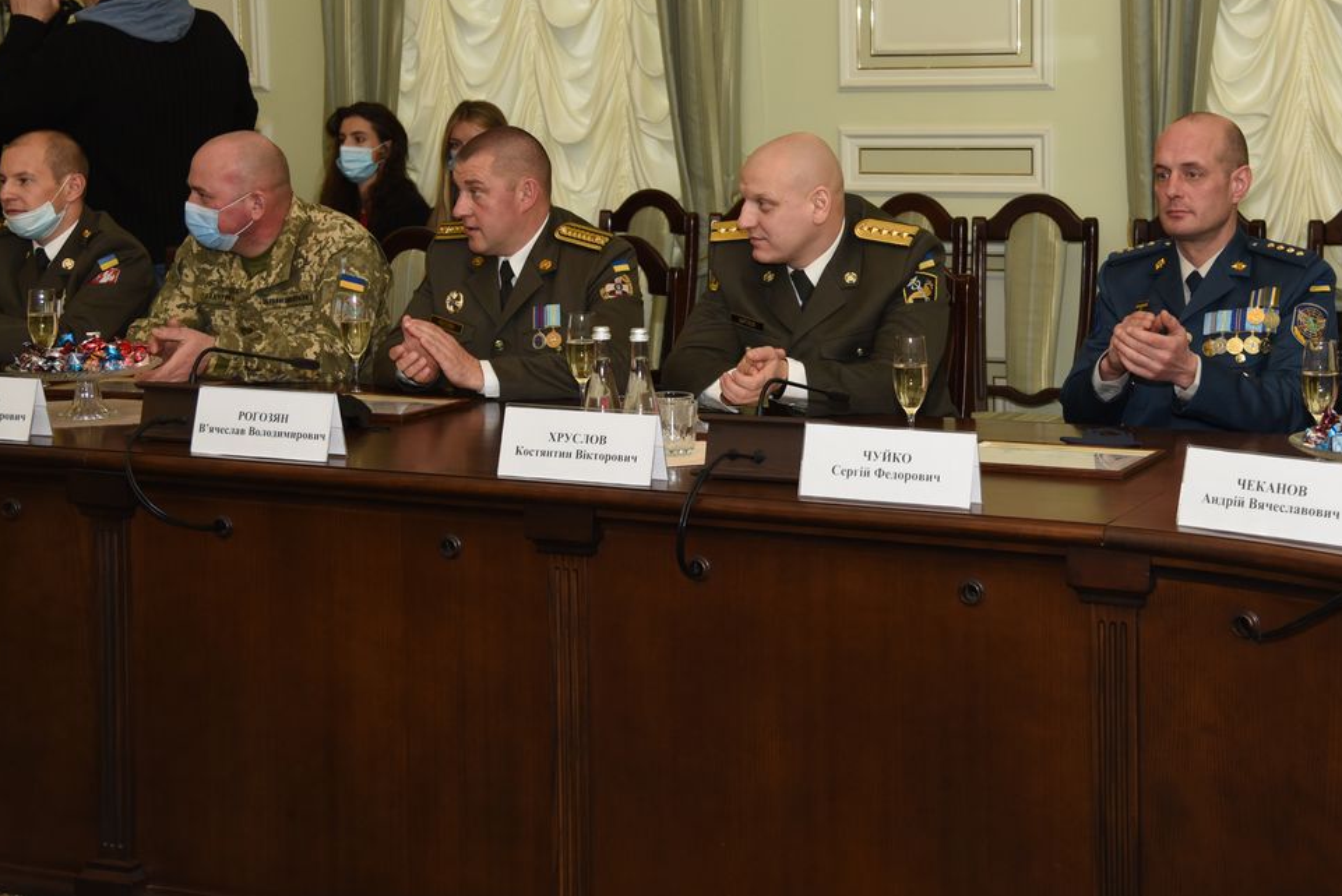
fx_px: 2499
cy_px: 263
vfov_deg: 20.2
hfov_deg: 30.0
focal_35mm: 67
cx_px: 809
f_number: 4
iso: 800
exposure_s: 1/200
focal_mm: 46
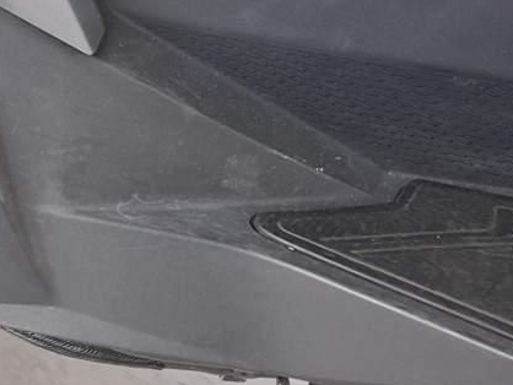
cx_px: -401
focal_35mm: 88
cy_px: -120
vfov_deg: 15.9
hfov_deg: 17.9
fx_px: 1305
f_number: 1.8
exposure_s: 1/50
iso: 250
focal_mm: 5.54
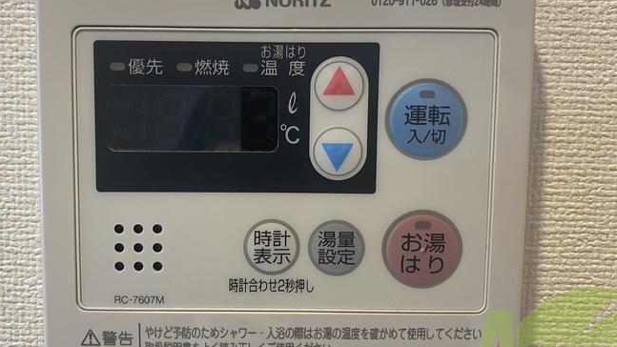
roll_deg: -1.5
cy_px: 151
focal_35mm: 35
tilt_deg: -4.8
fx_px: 573
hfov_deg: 56.4
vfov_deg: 33.7
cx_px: 266
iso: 80
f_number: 1.8
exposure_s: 1/60
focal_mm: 4.25
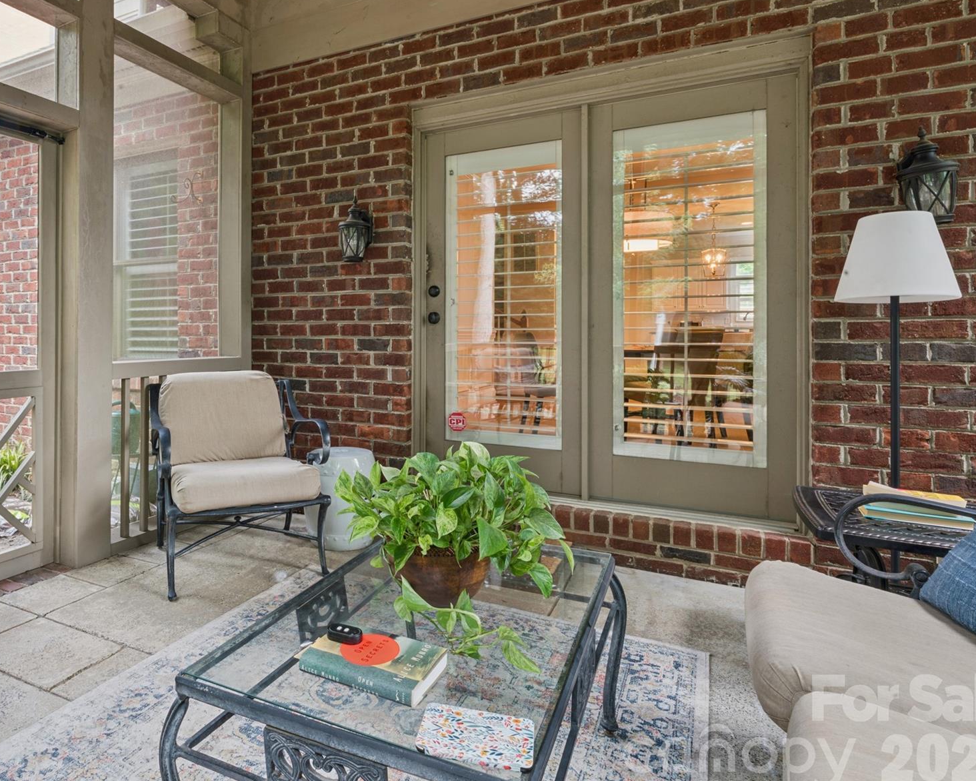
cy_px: 350
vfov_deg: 63.8
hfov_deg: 74.1
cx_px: 342
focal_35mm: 22
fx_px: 626
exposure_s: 5
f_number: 22
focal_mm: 16.5
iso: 100
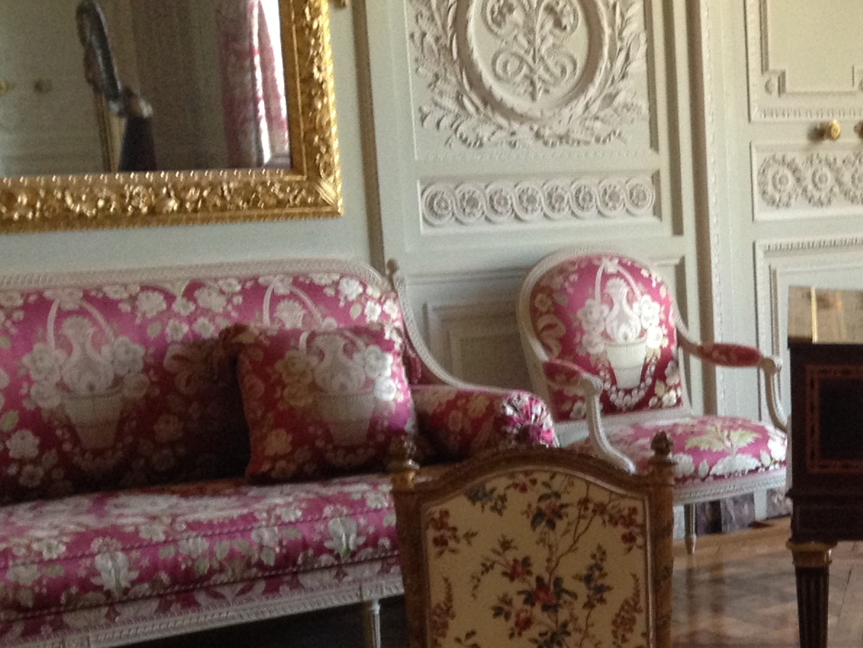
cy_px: 650
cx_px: 1136
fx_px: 2394
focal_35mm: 96
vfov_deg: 15.1
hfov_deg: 18.9
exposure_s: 1/20
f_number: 2.4
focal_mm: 4.28
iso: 160
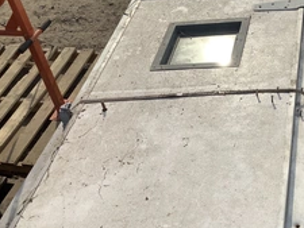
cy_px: 165
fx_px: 483
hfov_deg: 33.9
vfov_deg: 26.3
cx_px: 242
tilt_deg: -48.1
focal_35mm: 55
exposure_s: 1/2632
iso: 25
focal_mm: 3.3
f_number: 2.4
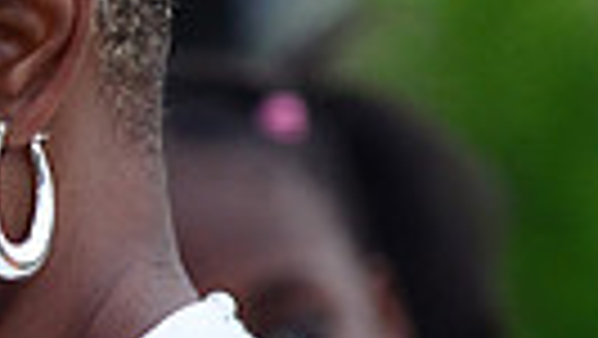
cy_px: 216
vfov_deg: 1.6
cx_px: -656
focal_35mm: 766
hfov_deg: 2.8
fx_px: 12153
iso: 800
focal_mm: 112
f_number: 2.8
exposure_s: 1/1000
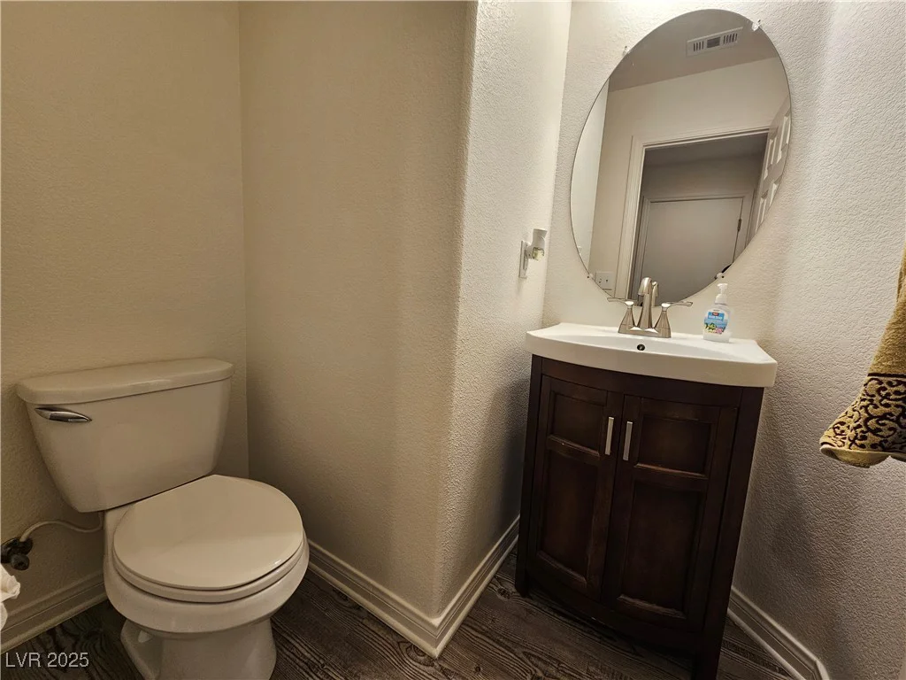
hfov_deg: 106.2
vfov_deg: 89.9
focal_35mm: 13
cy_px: 340
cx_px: 453
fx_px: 340
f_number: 2.2
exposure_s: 1/60
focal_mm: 2.2
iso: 64
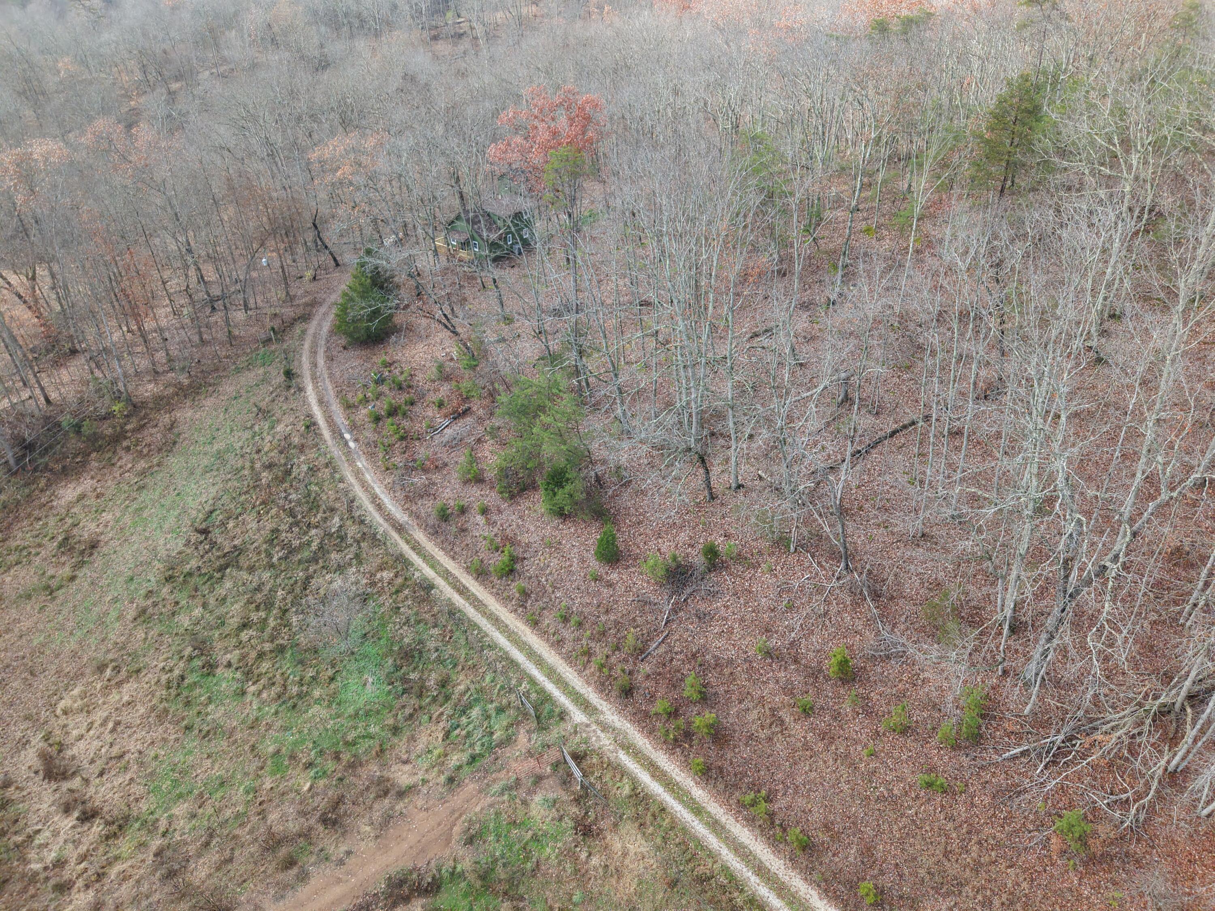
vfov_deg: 56.8
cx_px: 608
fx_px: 842
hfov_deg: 71.6
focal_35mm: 24
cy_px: 456
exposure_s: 1/25
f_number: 1.8
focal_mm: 8.67
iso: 100
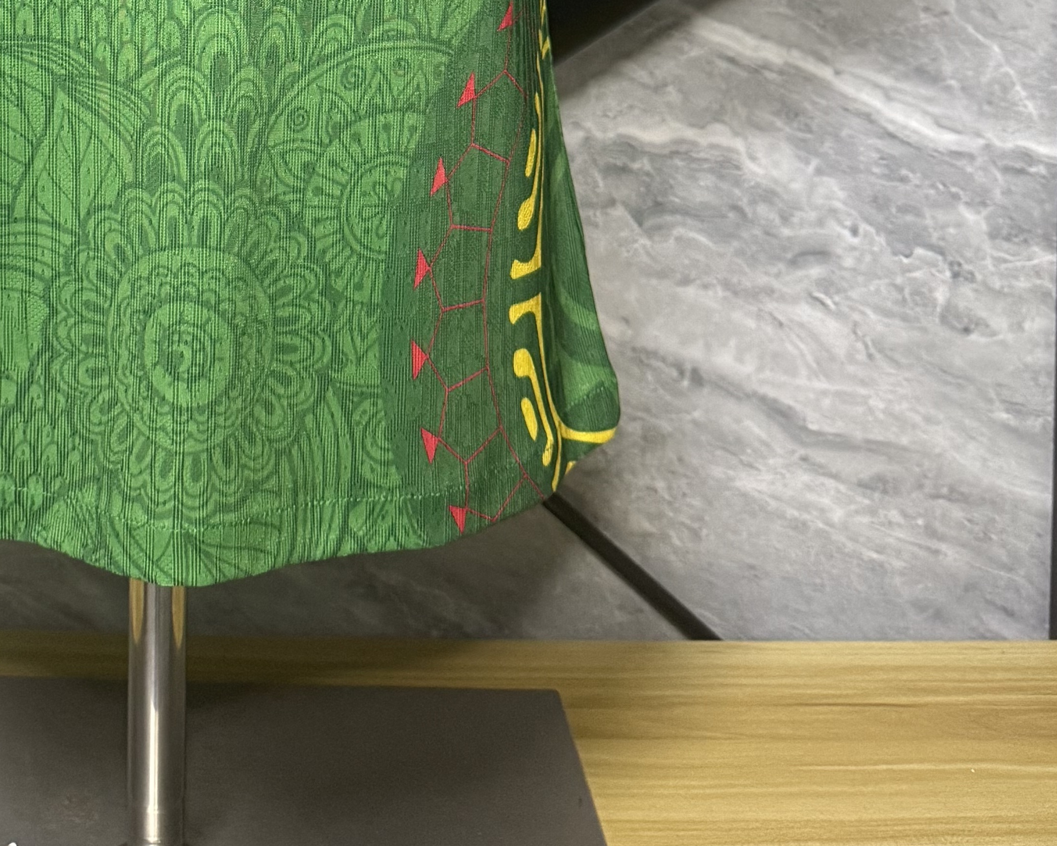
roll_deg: -1.0
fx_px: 1940
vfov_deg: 20.8
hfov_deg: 29.5
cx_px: 160
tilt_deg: -0.9
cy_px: -429
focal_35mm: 62
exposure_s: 1/60
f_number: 1.78
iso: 250
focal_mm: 6.76
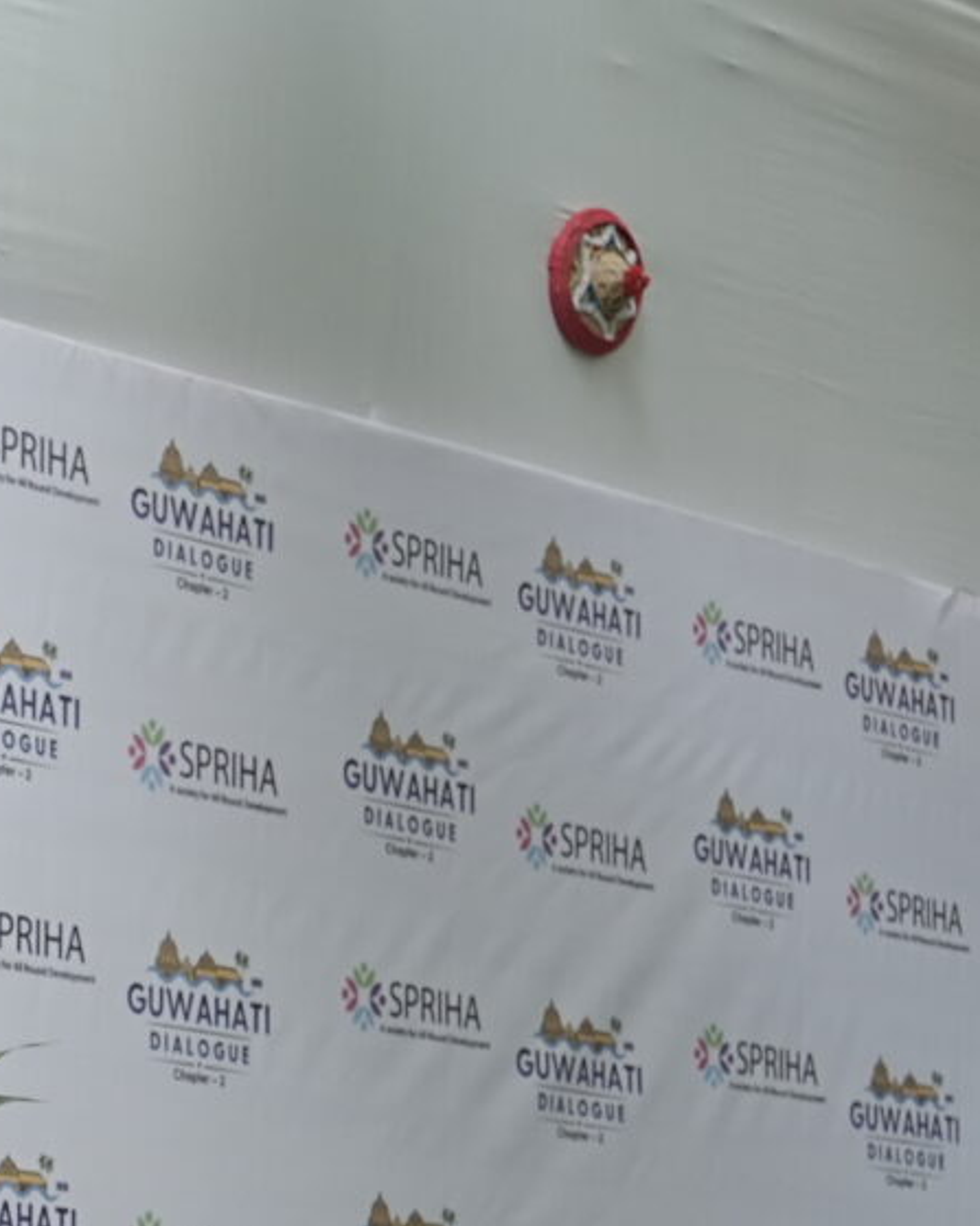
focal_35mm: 129
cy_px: 1729
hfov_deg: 10.2
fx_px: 4678
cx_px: -1469
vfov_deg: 14.1
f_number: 4
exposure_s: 1/160
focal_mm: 30
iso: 500
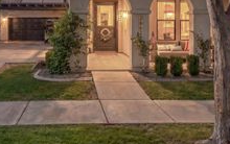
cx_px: 83
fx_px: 276
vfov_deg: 28.4
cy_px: 22
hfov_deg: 44.8
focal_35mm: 44
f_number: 8
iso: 400
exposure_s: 1/500
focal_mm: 19
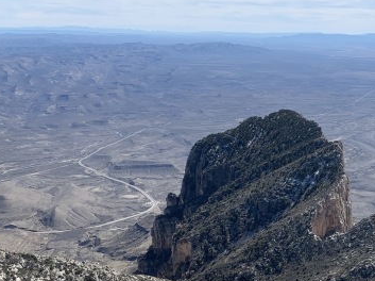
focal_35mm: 59
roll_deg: +0.1
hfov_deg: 30.7
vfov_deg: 24.1
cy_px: 255
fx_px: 639
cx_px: 362
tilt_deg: -19.1
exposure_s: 1/2681
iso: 25
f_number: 1.8
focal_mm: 4.25
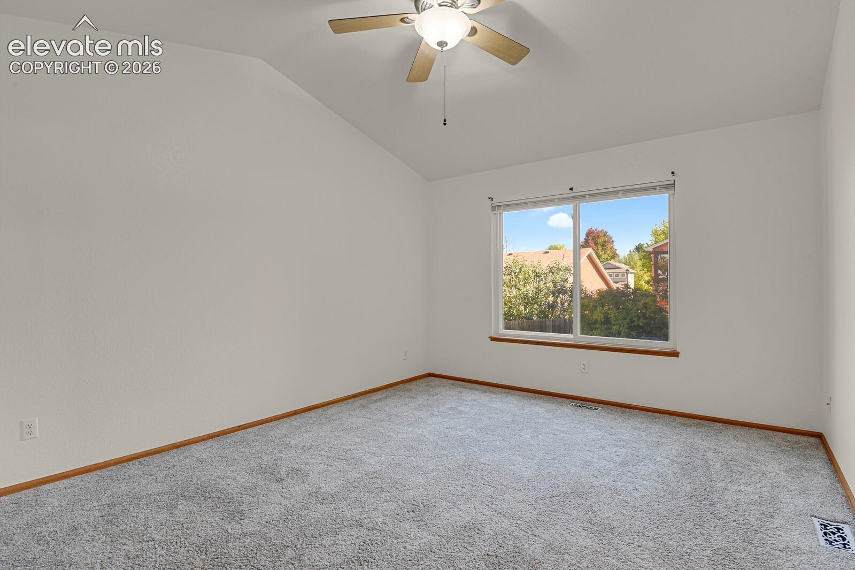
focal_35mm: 17
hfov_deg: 93.3
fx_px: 404
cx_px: 428
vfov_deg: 70.4
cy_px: 285
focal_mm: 17
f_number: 8
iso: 250
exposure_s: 1.6
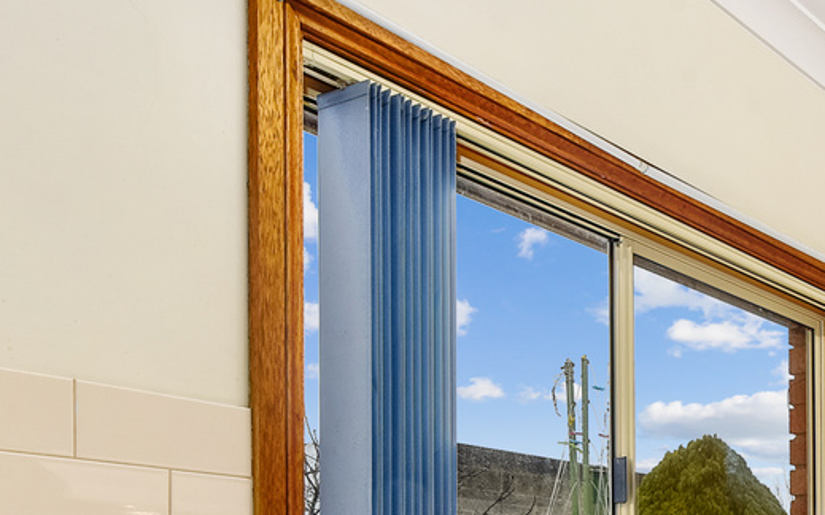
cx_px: 1009
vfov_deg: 25.7
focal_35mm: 44
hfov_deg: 35.0
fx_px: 989
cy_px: 639
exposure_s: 1/2
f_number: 11
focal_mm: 14
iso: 125
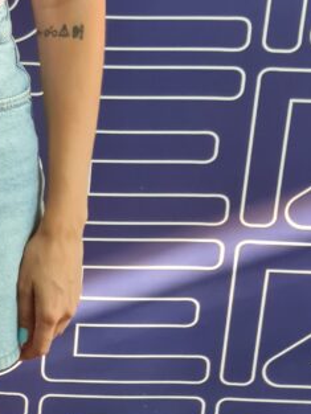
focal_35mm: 85
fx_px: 1018
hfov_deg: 15.6
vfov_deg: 20.8
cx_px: -189
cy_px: -138
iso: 250
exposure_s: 1/100
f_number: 1.8
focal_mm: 5.4
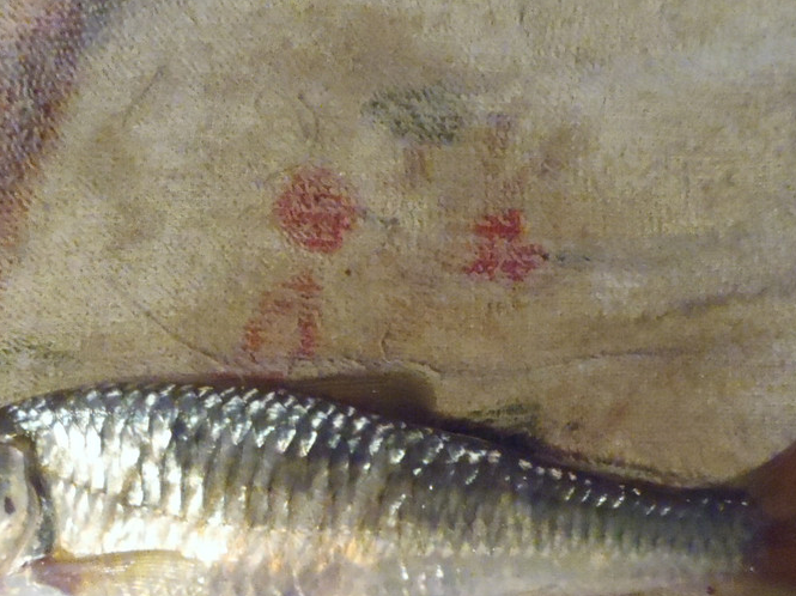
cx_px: 396
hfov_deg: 31.7
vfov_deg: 23.8
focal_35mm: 61
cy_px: 448
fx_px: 1402
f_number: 4.6
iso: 800
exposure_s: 1/10
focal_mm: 6.83
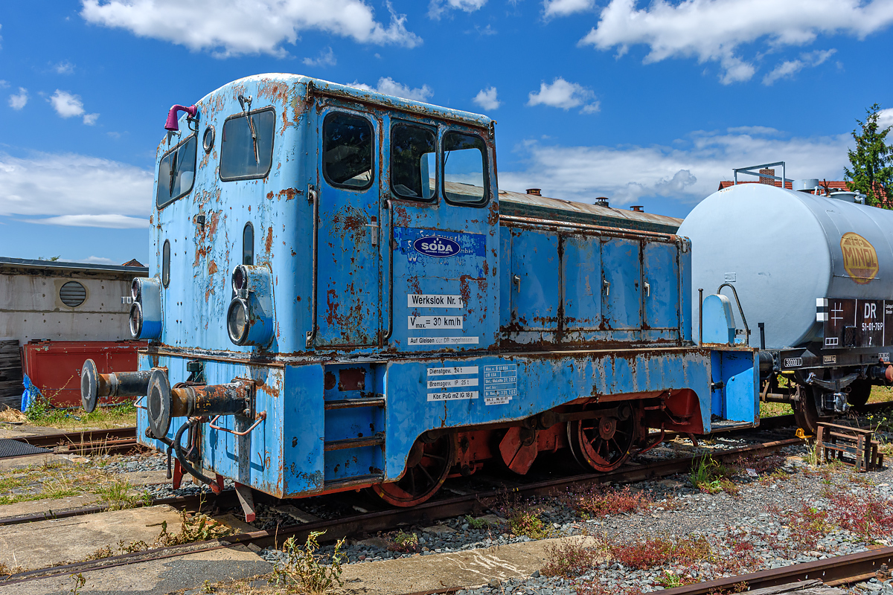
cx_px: 446
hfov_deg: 61.9
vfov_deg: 43.6
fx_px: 744
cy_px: 298
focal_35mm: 30
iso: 200
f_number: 7.1
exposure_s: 1/1250
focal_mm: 20
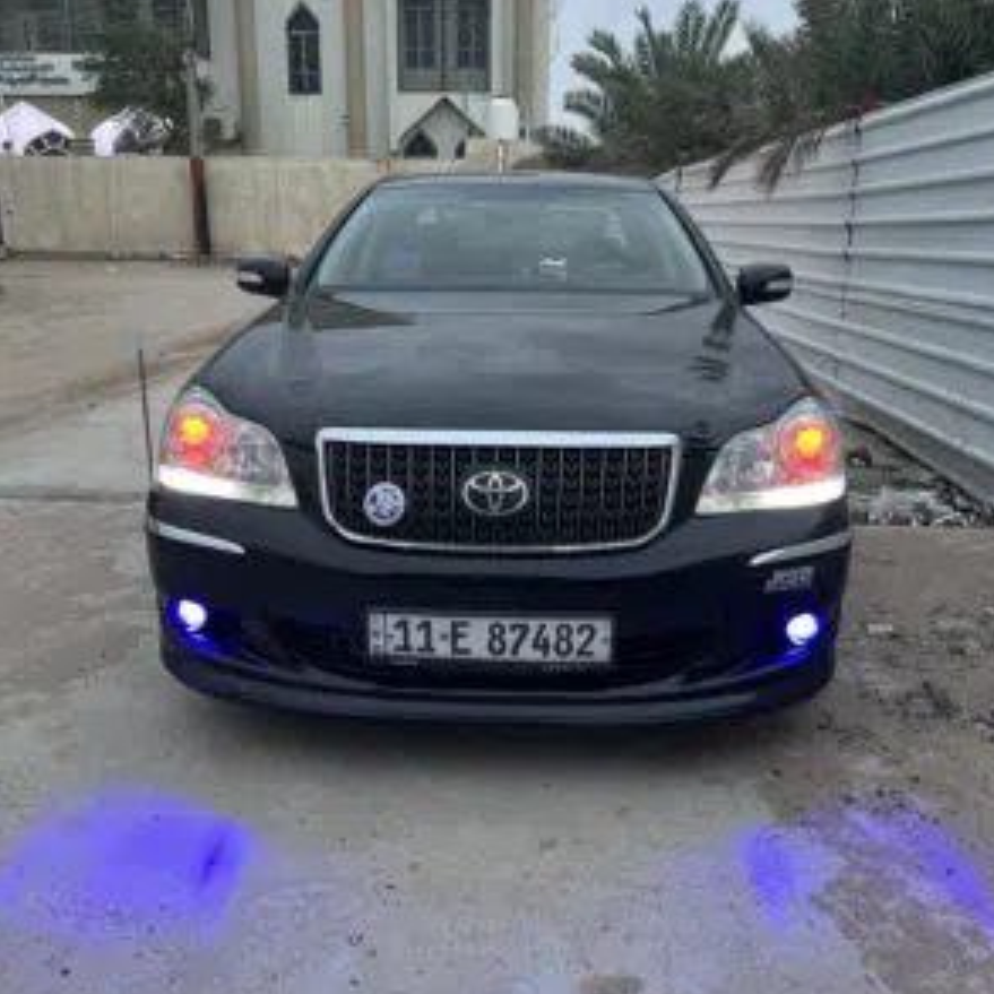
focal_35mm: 29
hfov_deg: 55.6
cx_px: 505
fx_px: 942
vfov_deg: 55.6
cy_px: 458
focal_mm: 6.86
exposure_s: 1/68
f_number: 1.78
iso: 250
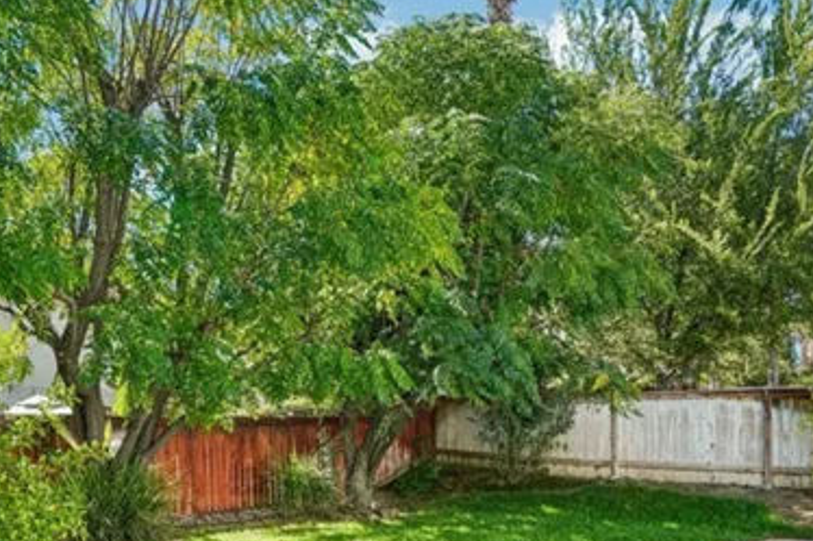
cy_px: 469
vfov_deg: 35.1
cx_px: 323
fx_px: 813
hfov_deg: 52.8
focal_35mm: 36
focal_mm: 16
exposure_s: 1/60
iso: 100
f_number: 8
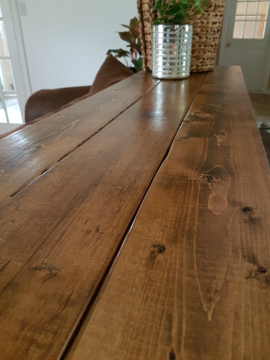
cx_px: 135
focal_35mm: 26
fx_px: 270
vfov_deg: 67.3
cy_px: 180
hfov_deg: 53.1
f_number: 1.7
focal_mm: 4.2
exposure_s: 1/10
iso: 250
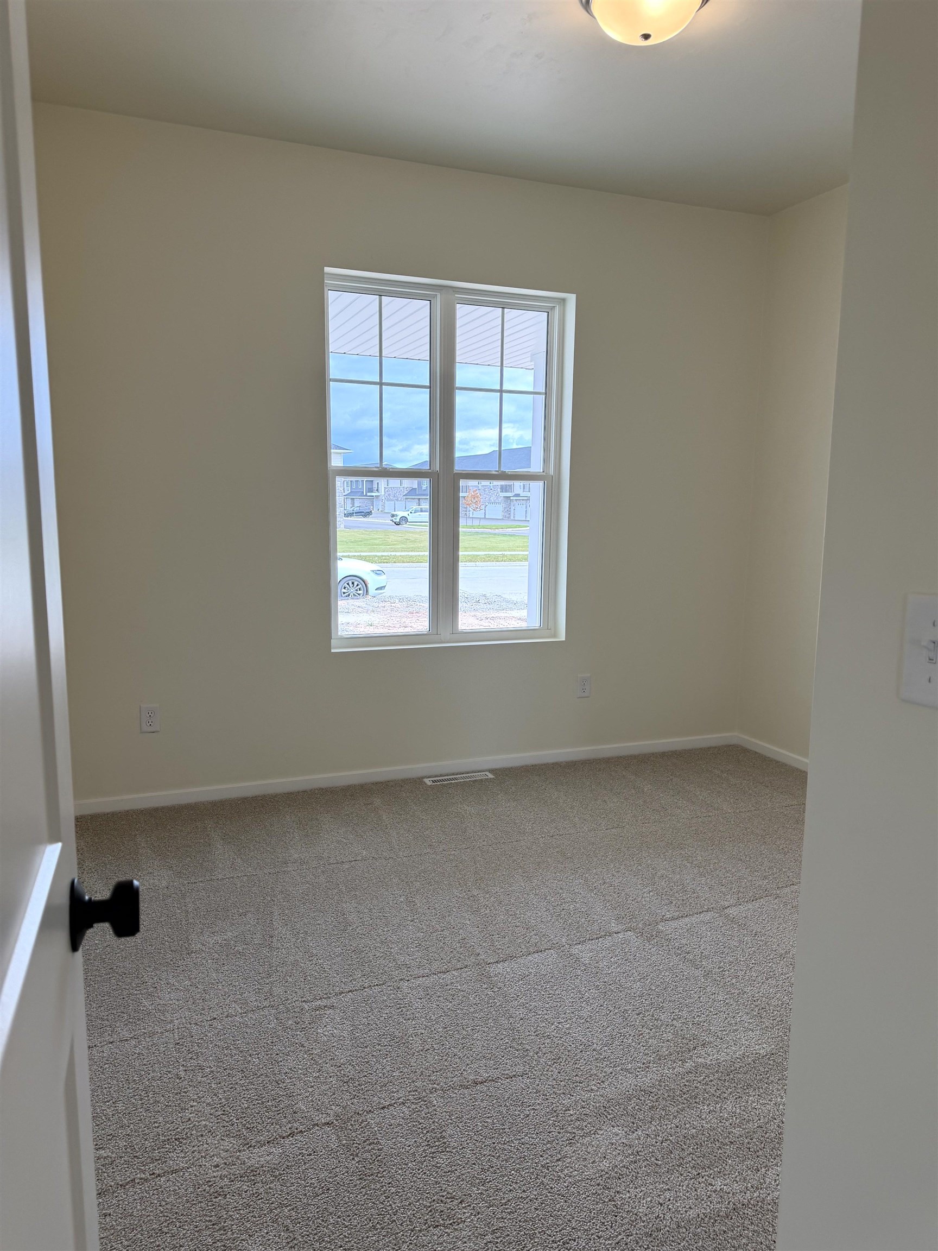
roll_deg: +1.2
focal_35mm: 24
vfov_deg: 71.6
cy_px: 626
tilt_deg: -8.7
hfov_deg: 56.8
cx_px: 469
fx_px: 867
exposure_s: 1/274
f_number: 1.78
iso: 80
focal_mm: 6.76
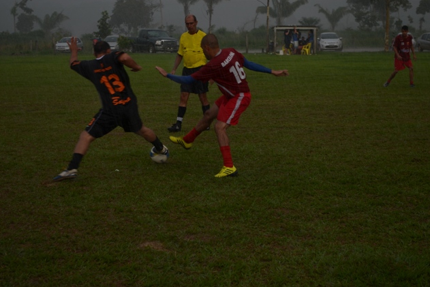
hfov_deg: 24.3
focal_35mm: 84
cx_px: 213
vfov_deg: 16.4
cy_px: 143
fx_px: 998
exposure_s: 1/160
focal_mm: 55
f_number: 5.6
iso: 100
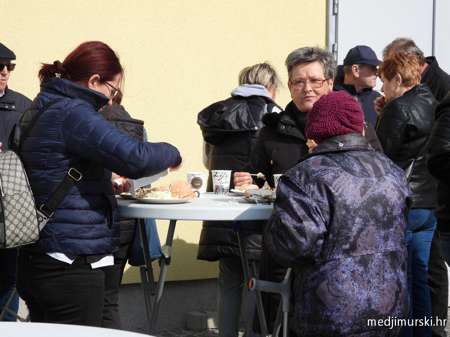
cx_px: 225
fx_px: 1365
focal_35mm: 105
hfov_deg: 18.7
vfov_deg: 14.1
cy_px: 168
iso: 100
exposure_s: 1/1000
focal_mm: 18.9
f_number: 4
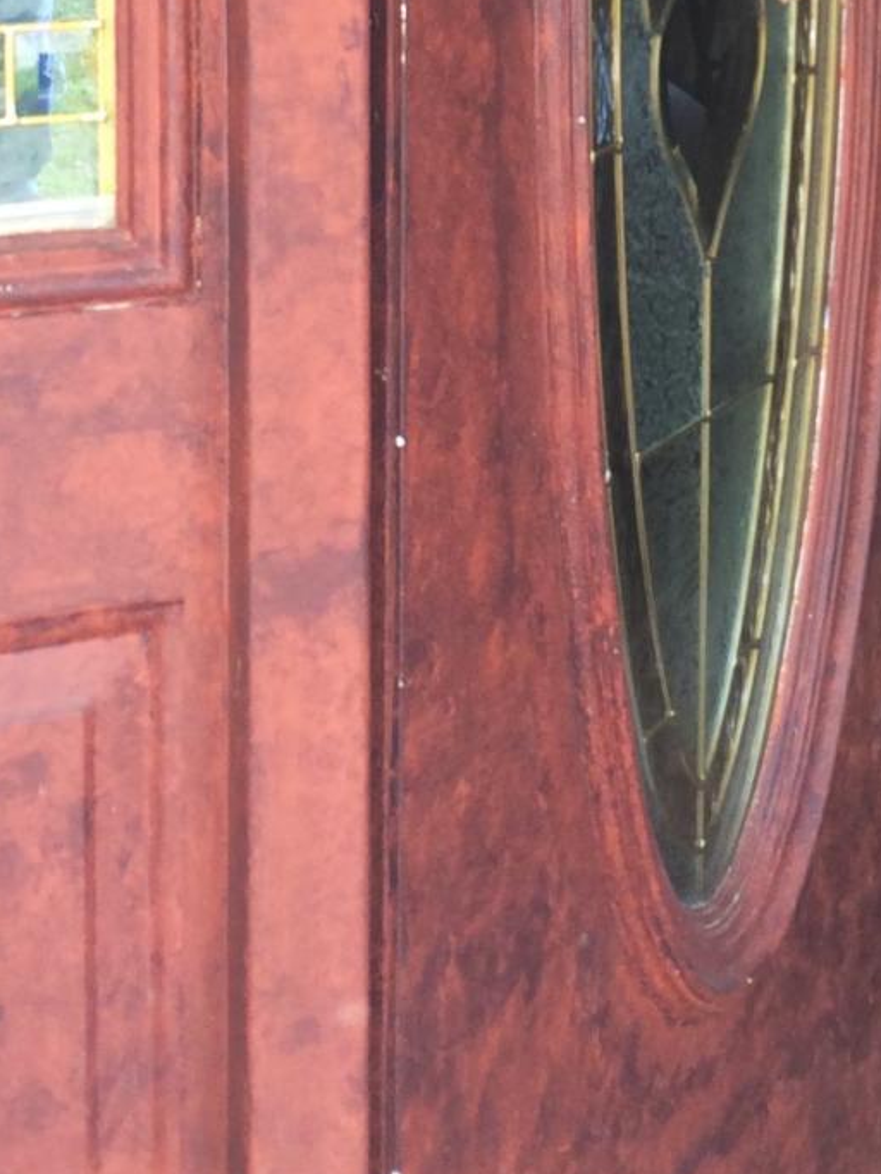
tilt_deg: -5.3
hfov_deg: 16.8
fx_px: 2883
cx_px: 998
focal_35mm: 85
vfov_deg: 21.8
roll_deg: +1.1
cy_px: -115
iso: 40
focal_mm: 4.15
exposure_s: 1/60
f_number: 2.2
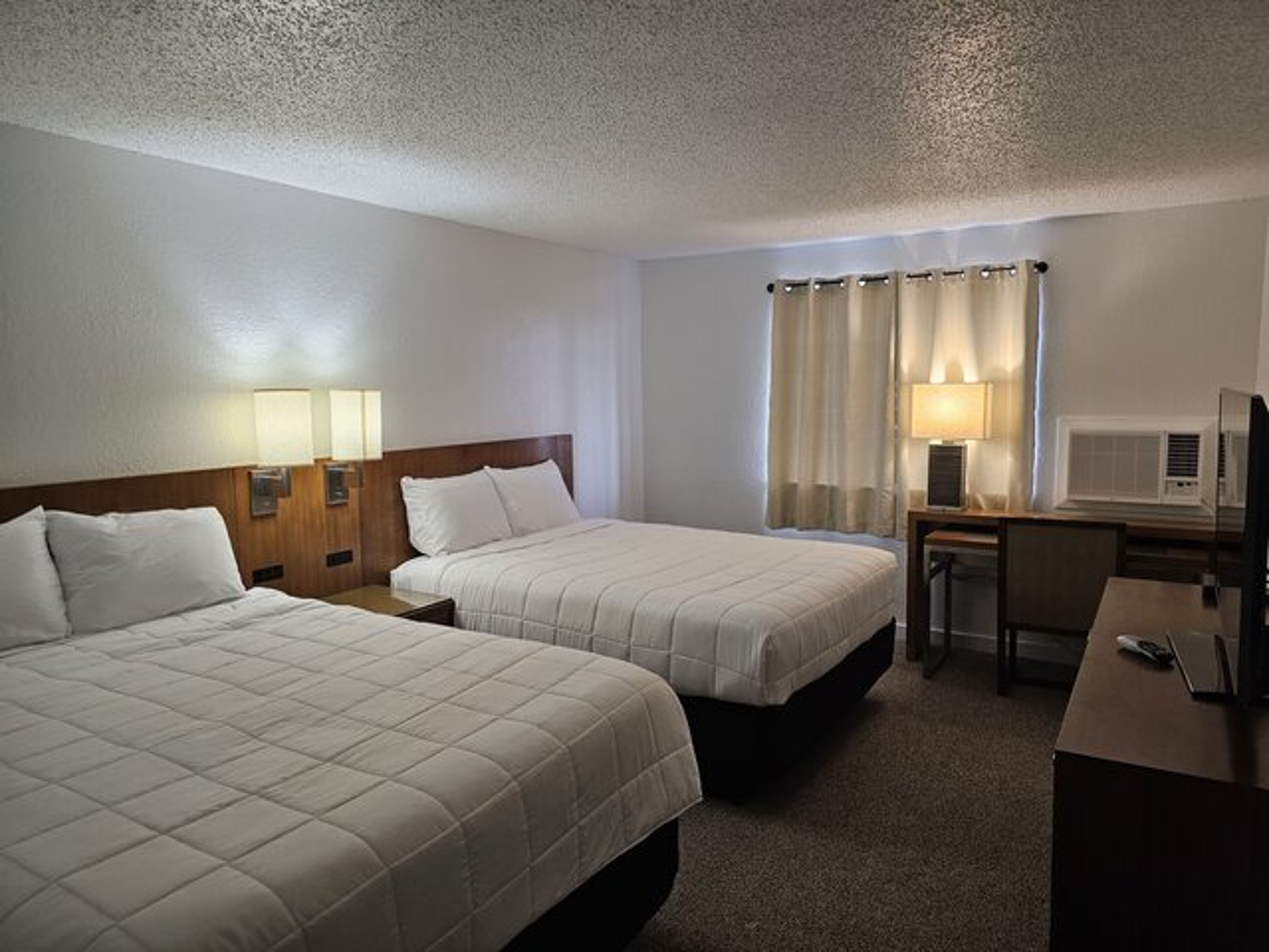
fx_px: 843
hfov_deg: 73.9
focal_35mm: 23
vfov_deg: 58.9
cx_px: 634
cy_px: 476
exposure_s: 1/120
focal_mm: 6.3
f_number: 1.7
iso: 160
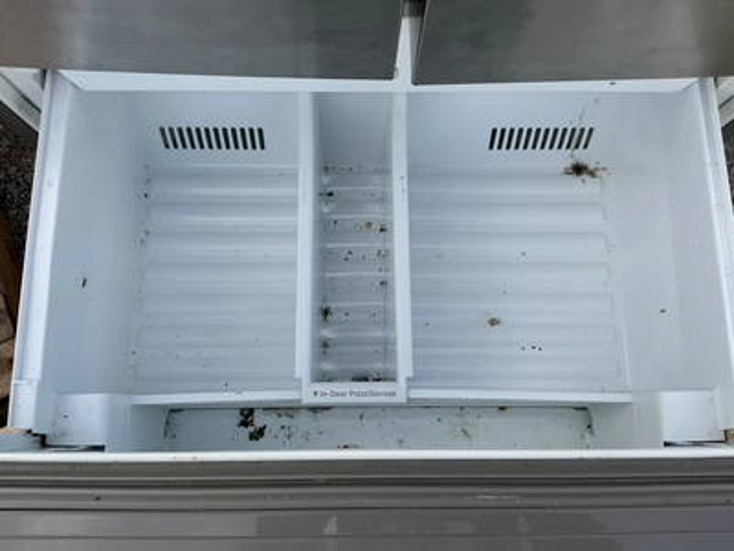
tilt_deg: -80.4
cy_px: 276
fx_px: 594
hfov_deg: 63.4
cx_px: 367
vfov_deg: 49.7
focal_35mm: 28
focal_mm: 3
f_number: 1.8
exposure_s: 1/375
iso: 25
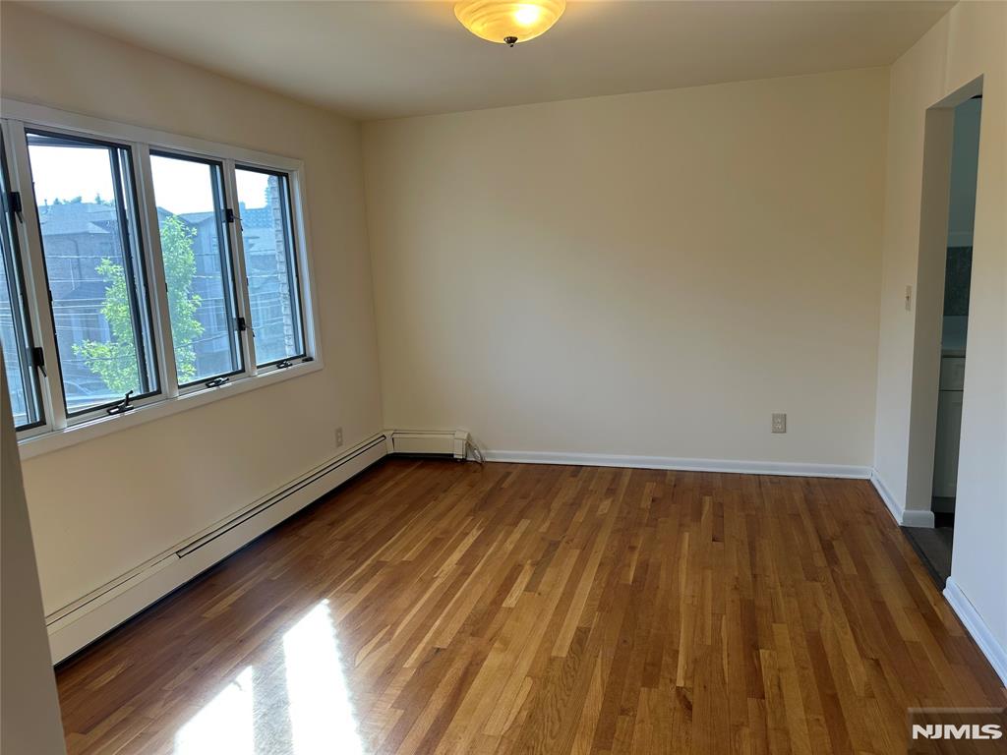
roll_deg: +2.9
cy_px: 378
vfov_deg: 56.8
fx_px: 698
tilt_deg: -9.1
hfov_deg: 71.6
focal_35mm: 24
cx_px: 504
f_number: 1.78
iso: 64
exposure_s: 1/180
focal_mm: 6.86
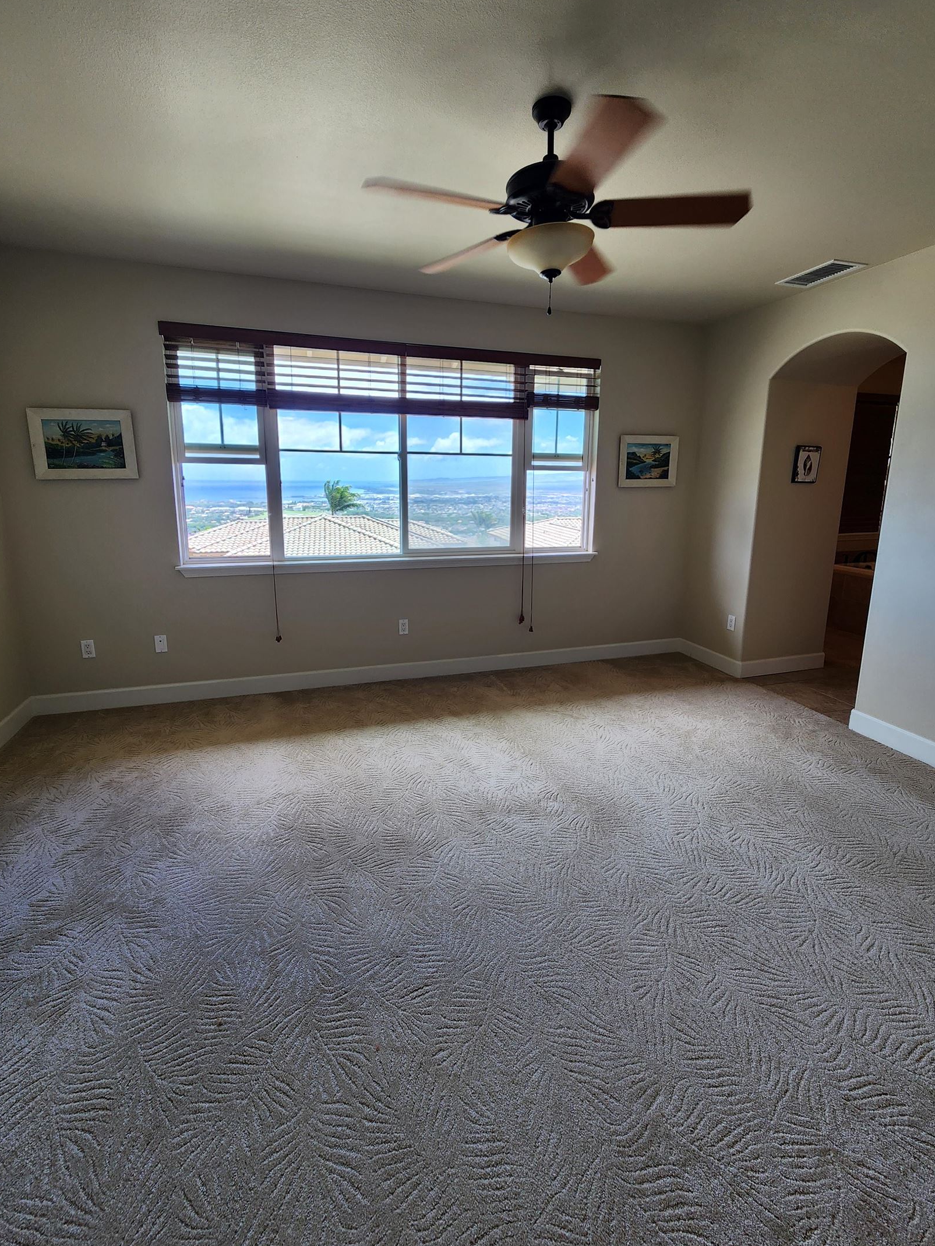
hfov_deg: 85.7
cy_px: 580
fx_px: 504
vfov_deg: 101.9
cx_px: 460
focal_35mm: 14
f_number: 2.2
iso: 100
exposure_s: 1/120
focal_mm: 2.2
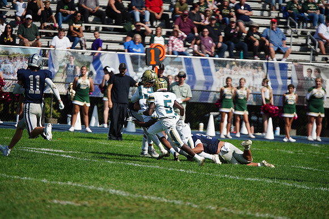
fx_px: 2505
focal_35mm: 274
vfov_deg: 5.0
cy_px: 110
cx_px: 164
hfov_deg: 7.5
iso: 400
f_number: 2.8
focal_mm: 274
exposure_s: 1/8000
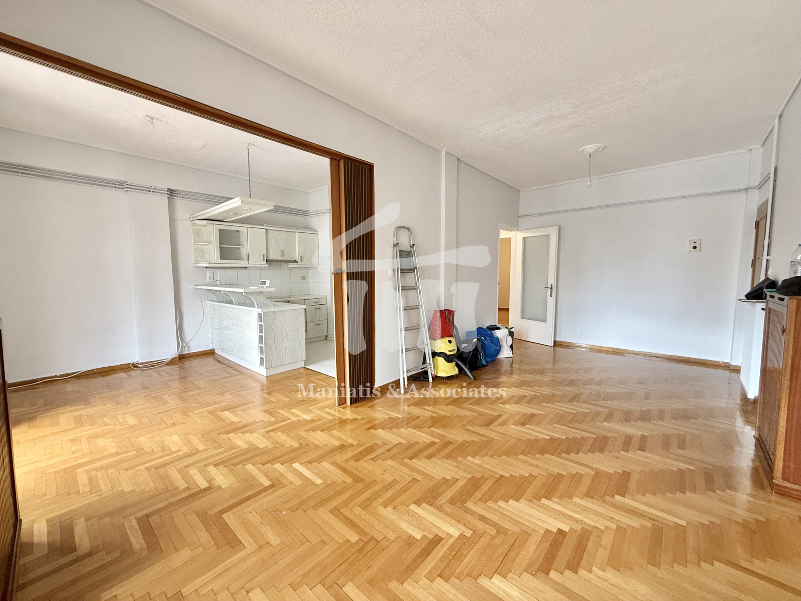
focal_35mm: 14
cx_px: 400
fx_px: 324
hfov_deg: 102.1
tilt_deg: -5.2
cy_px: 300
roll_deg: +0.0
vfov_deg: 85.7
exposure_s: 1/99
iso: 320
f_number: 2.2
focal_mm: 2.22
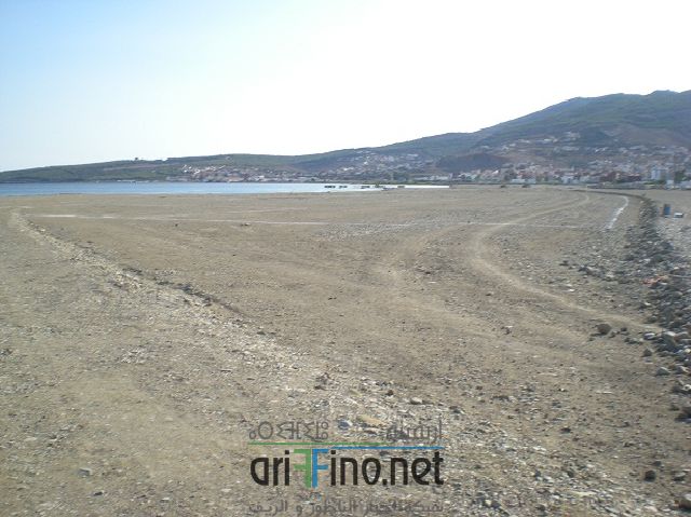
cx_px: 346
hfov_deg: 49.0
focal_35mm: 38
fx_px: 758
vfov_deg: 37.7
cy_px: 258
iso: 50
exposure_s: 1/260
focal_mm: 6.3
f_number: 4.6
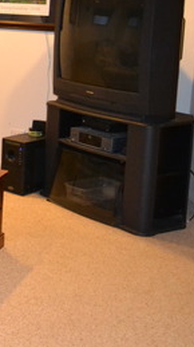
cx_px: -195
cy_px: 108
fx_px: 642
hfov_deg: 14.3
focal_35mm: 70
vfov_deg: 29.9
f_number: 3.5
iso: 2800
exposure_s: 1/60
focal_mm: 18
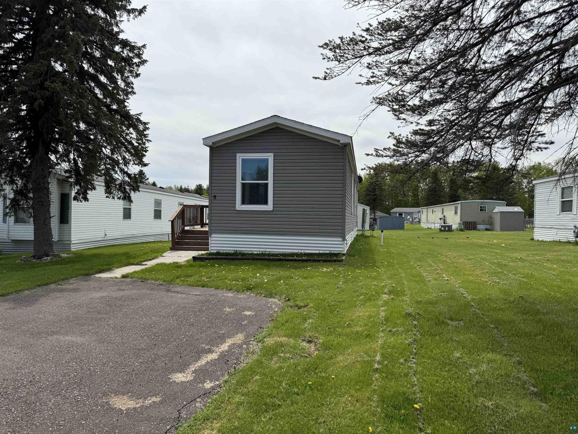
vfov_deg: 56.8
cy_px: 217
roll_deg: -1.1
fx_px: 401
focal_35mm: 24
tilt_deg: +0.1
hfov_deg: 71.6
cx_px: 289
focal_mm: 6.76
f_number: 1.78
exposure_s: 1/5348
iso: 80
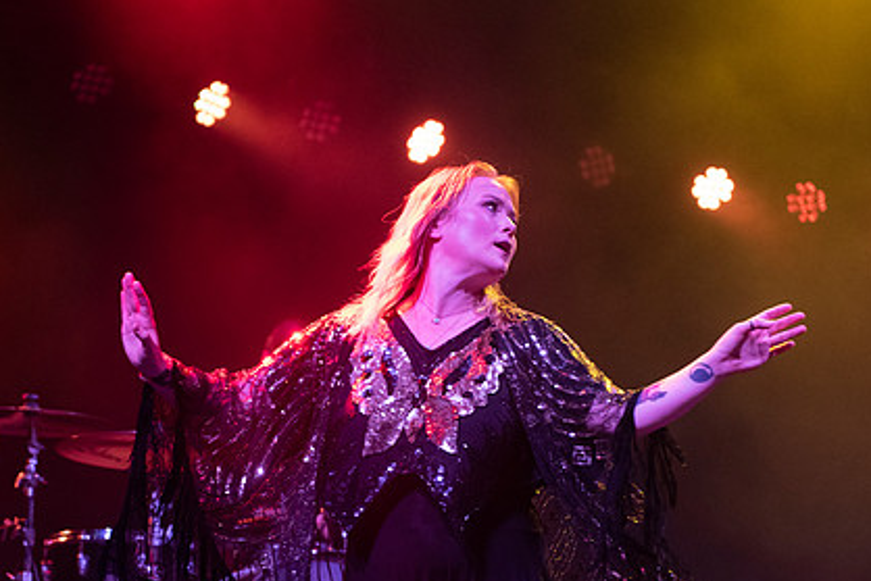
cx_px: 320
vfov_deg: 12.2
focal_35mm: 112
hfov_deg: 18.2
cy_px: 444
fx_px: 2711
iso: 2500
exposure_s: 1/400
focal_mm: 70
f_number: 3.5
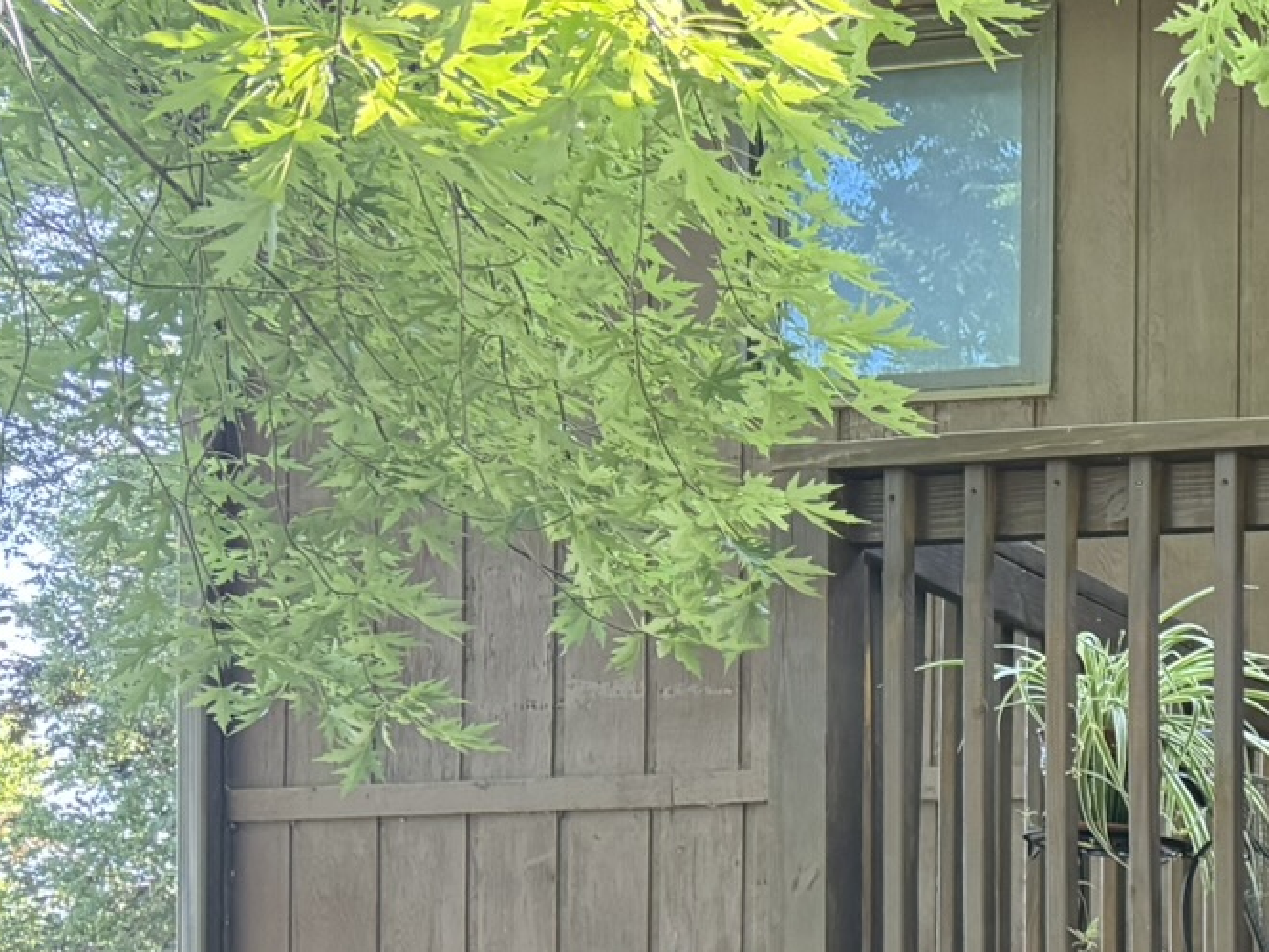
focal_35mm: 74
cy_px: 1311
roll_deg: -0.9
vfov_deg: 18.2
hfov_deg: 22.1
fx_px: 2713
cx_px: 1867
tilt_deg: -1.4
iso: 200
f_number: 1.78
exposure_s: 1/133
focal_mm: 6.76
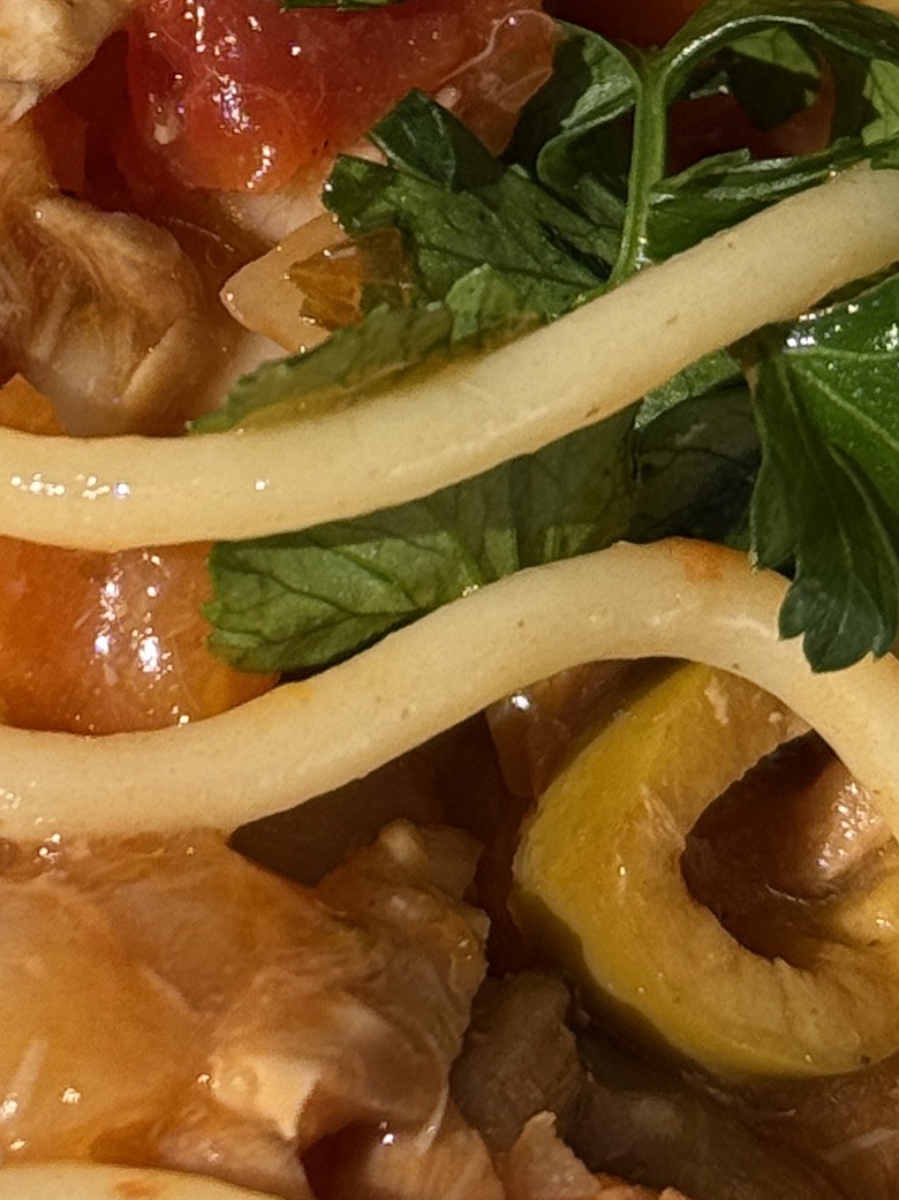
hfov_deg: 7.9
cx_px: -311
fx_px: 6445
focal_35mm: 186
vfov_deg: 10.5
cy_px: -251
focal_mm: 6.76
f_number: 1.78
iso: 80
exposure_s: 1/7143
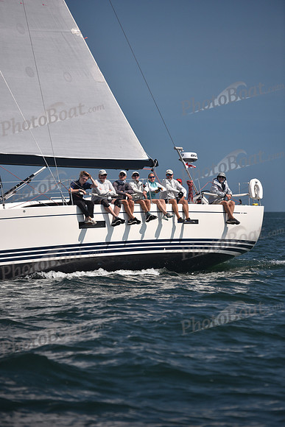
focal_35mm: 165
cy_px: 214
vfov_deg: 12.4
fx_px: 1958
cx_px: 142
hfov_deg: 8.3
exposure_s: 1/2500
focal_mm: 165
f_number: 3.5
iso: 250
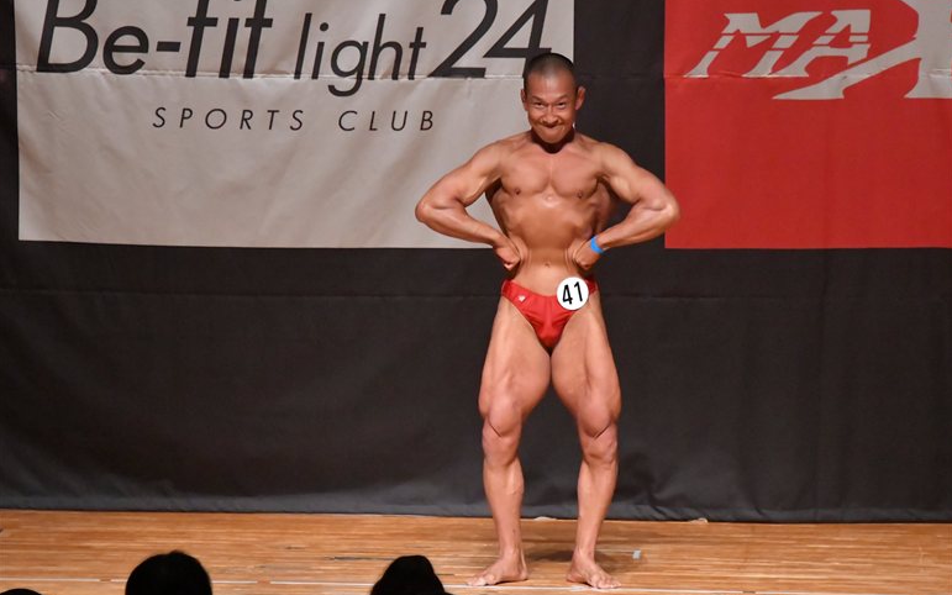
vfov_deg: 4.5
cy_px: 310
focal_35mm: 292
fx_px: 7577
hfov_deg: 7.2
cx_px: 477
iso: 12800
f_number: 5.6
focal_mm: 190
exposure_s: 1/400
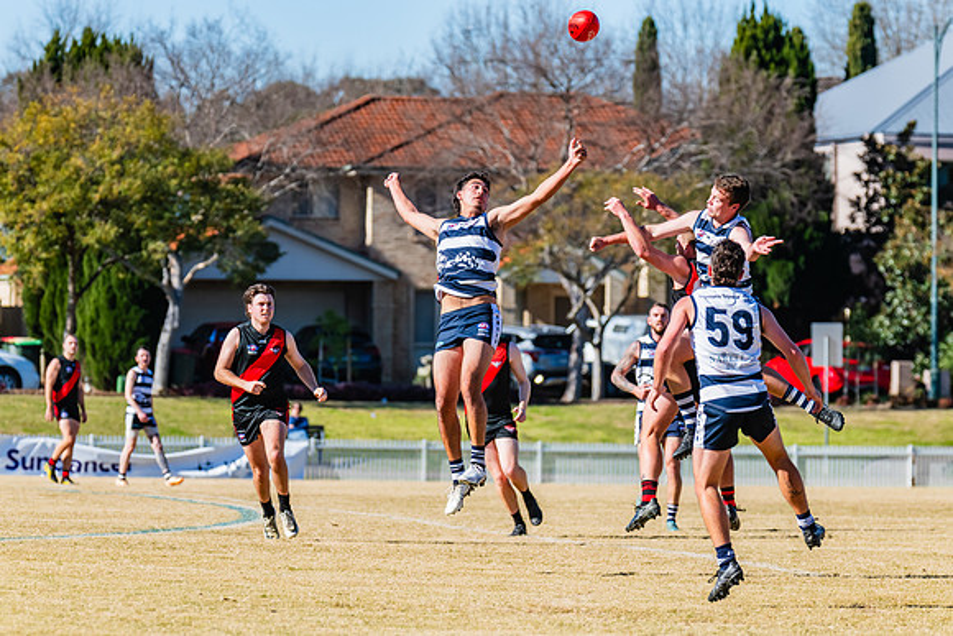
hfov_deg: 7.2
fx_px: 7605
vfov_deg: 4.8
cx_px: 467
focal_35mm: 287
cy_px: 337
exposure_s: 1/1600
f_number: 8
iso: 640
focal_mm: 270
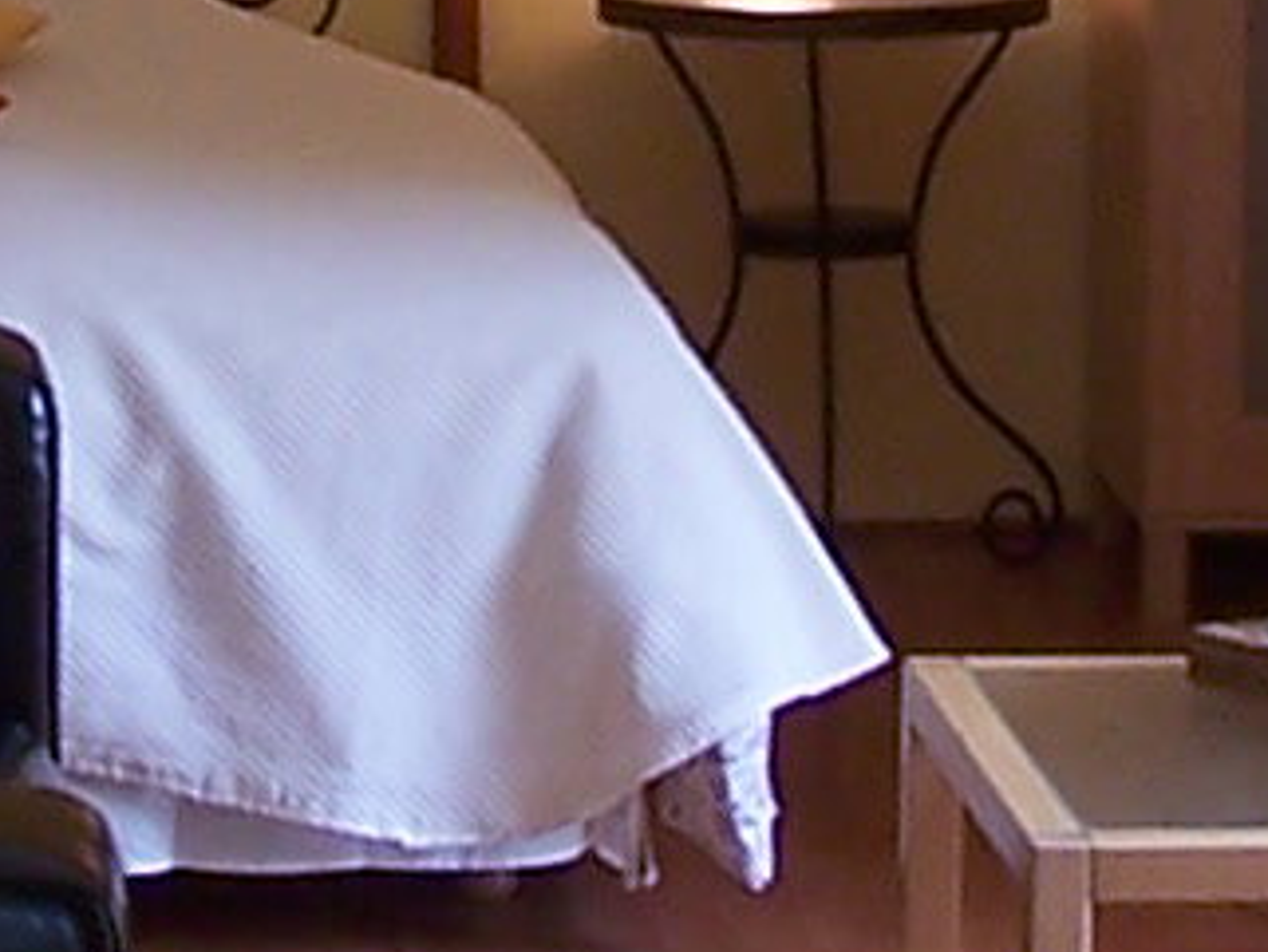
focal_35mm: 273
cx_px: 300
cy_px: -506
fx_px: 10004
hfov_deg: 7.2
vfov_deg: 5.4
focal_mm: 6.3
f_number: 2.8
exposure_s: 1/30
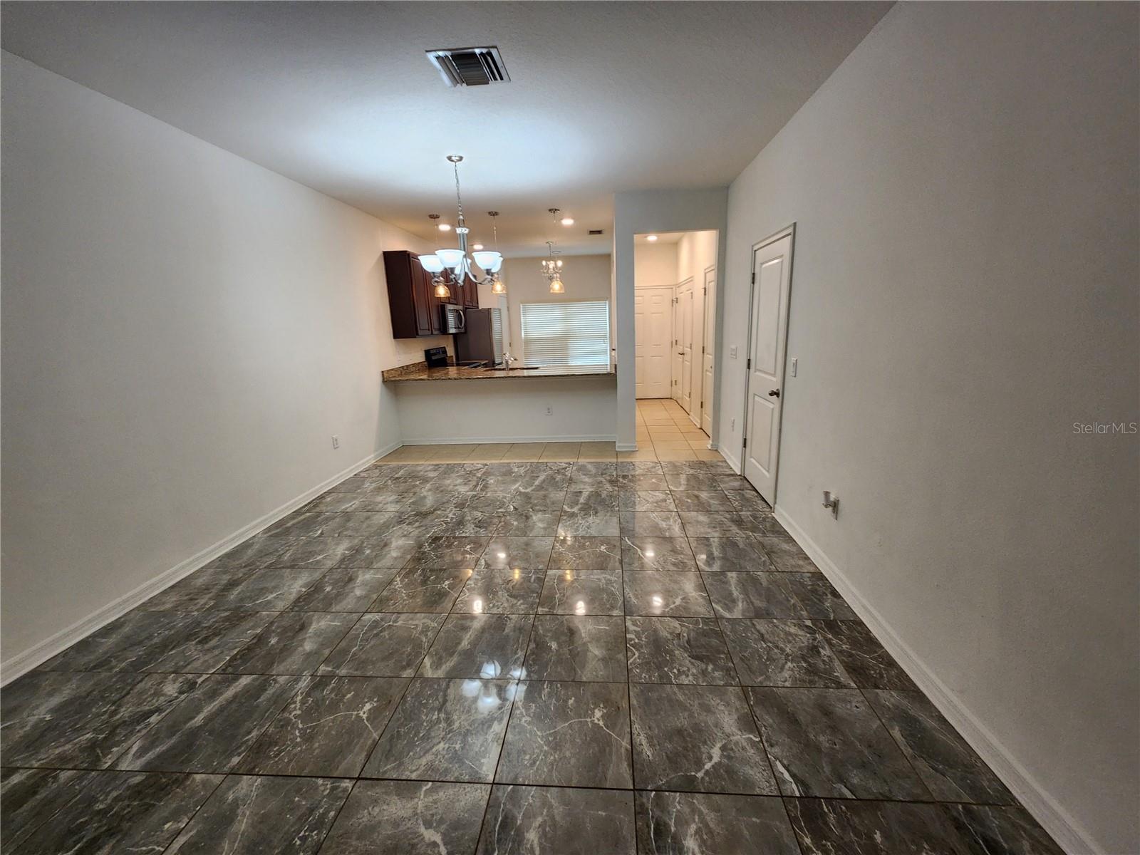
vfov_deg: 89.9
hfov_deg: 106.2
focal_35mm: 13
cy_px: 428
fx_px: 428
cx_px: 570
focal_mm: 2.2
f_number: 2.2
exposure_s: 1/60
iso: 200
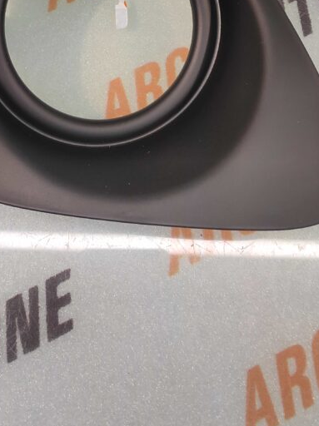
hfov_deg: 41.6
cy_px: 19
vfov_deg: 46.8
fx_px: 418
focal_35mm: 34
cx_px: 137
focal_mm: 4.74
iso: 121
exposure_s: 1/33
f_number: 1.79
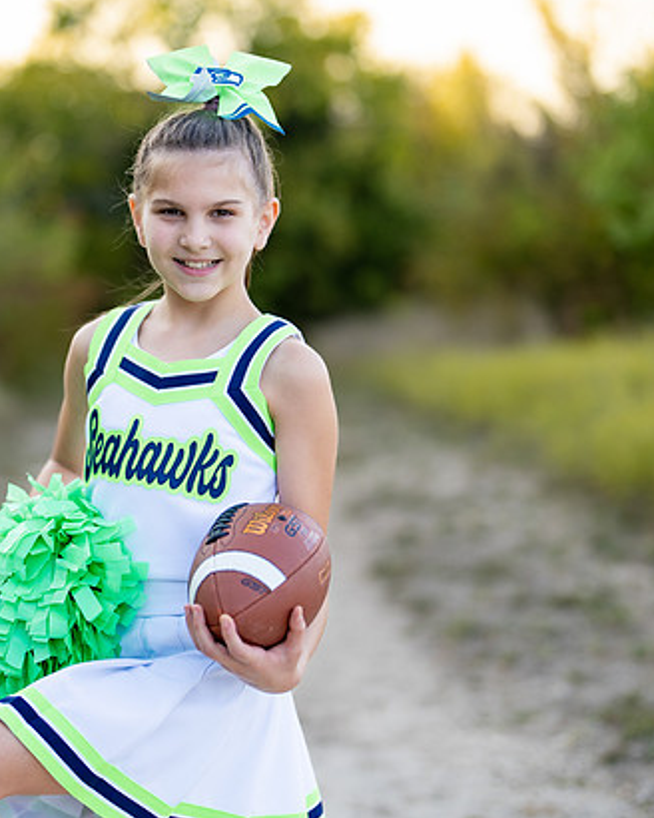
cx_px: 171
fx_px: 1936
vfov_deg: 23.8
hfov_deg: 19.1
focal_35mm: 80
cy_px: 406
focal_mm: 50
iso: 100
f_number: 1.2
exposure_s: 1/1000
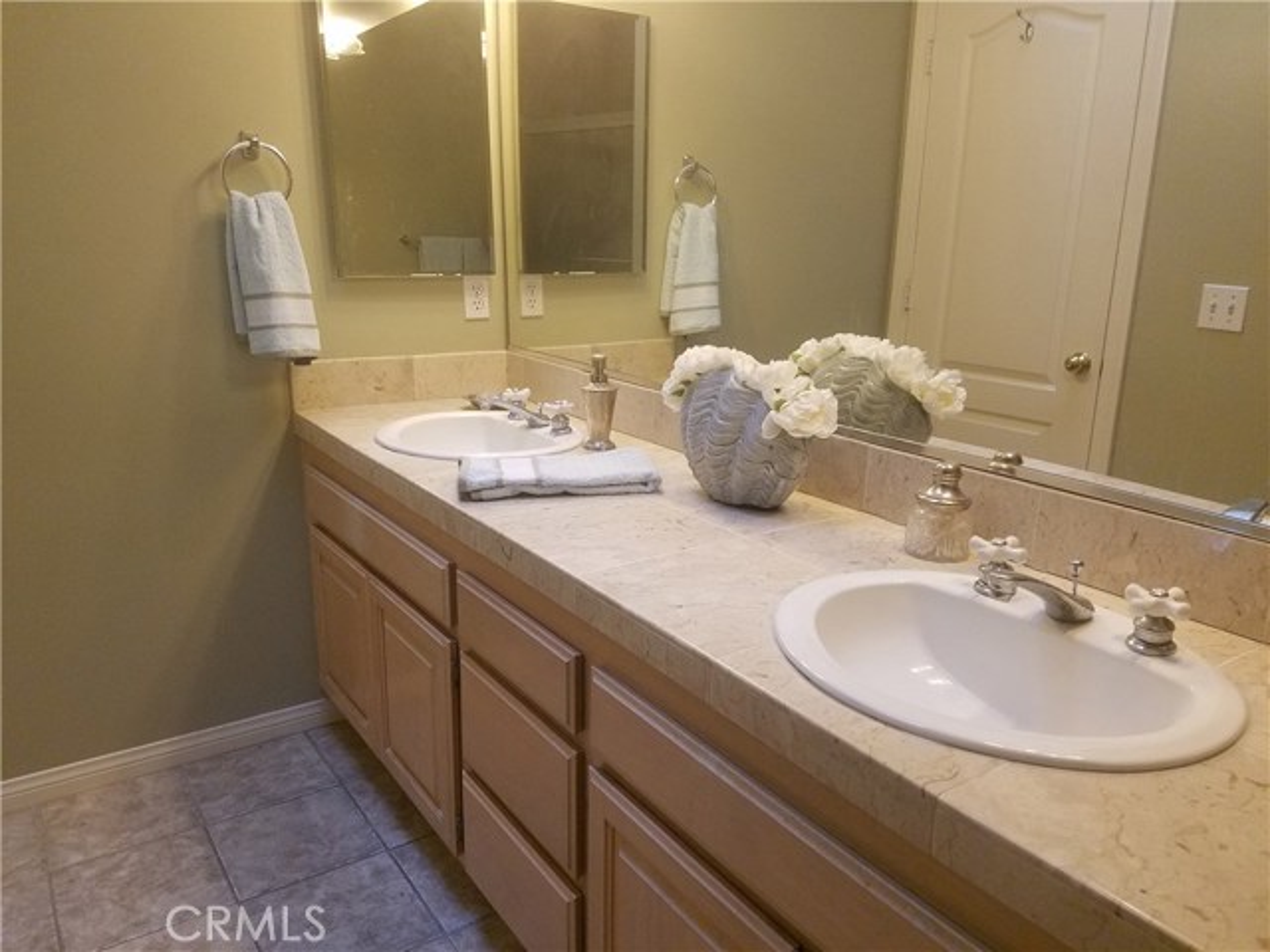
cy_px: 476
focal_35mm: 26
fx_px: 954
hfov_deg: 67.3
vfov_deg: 53.1
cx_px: 635
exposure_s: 1/60
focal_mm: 4.2
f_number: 1.7
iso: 160
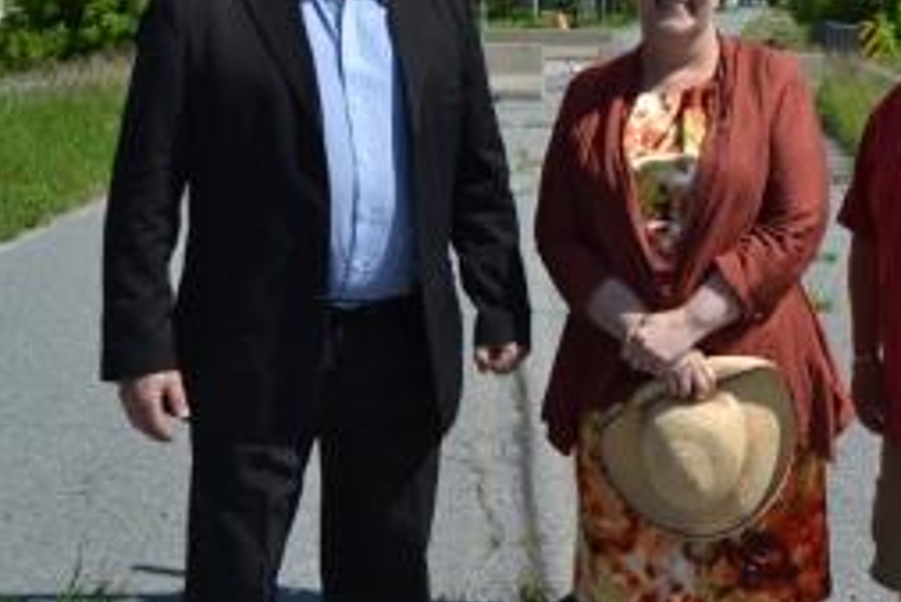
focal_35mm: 69
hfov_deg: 28.5
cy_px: 77
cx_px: 741
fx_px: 1728
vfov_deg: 19.4
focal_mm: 26
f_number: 8
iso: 100
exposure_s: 1/250
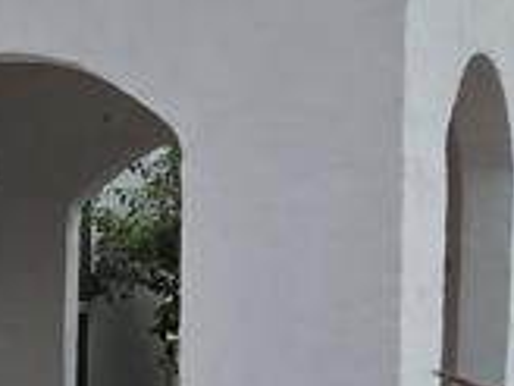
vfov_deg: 17.9
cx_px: -473
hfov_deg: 17.9
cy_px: 348
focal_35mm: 81
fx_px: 1203
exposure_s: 1/1978
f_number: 2.2
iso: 25
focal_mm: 1.7
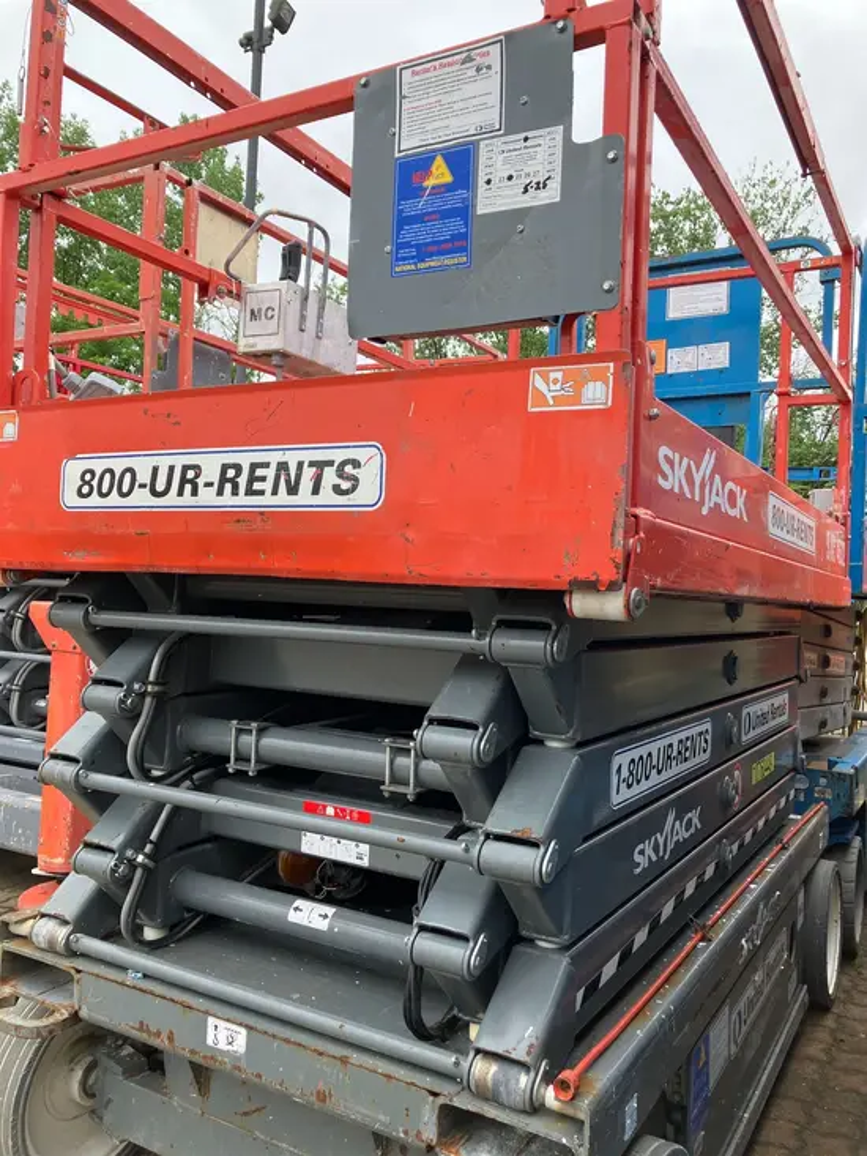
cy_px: 578
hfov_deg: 49.8
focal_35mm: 28
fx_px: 935
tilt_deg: +0.4
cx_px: 434
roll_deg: -2.6
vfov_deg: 63.4
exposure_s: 1/374
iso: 32
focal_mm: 3.99
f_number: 1.8
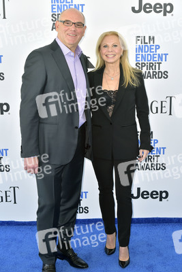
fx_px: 530
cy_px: 136
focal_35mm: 70
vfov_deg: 28.8
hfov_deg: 19.5
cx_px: 91
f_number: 6.3
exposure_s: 1/320
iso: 500
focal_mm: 70
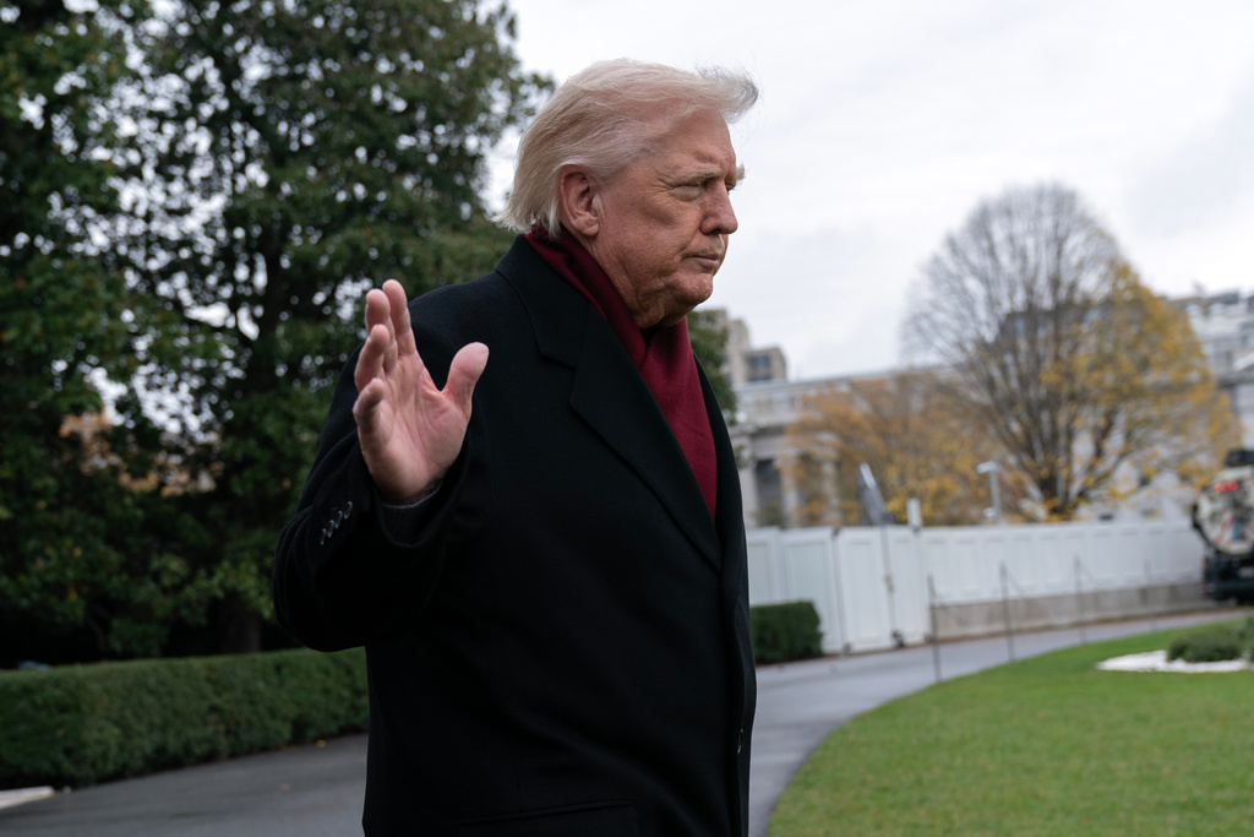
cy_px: 418
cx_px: 627
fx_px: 1289
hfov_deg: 51.9
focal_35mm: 37
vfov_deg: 36.0
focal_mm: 37
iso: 200
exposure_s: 1/640
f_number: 4
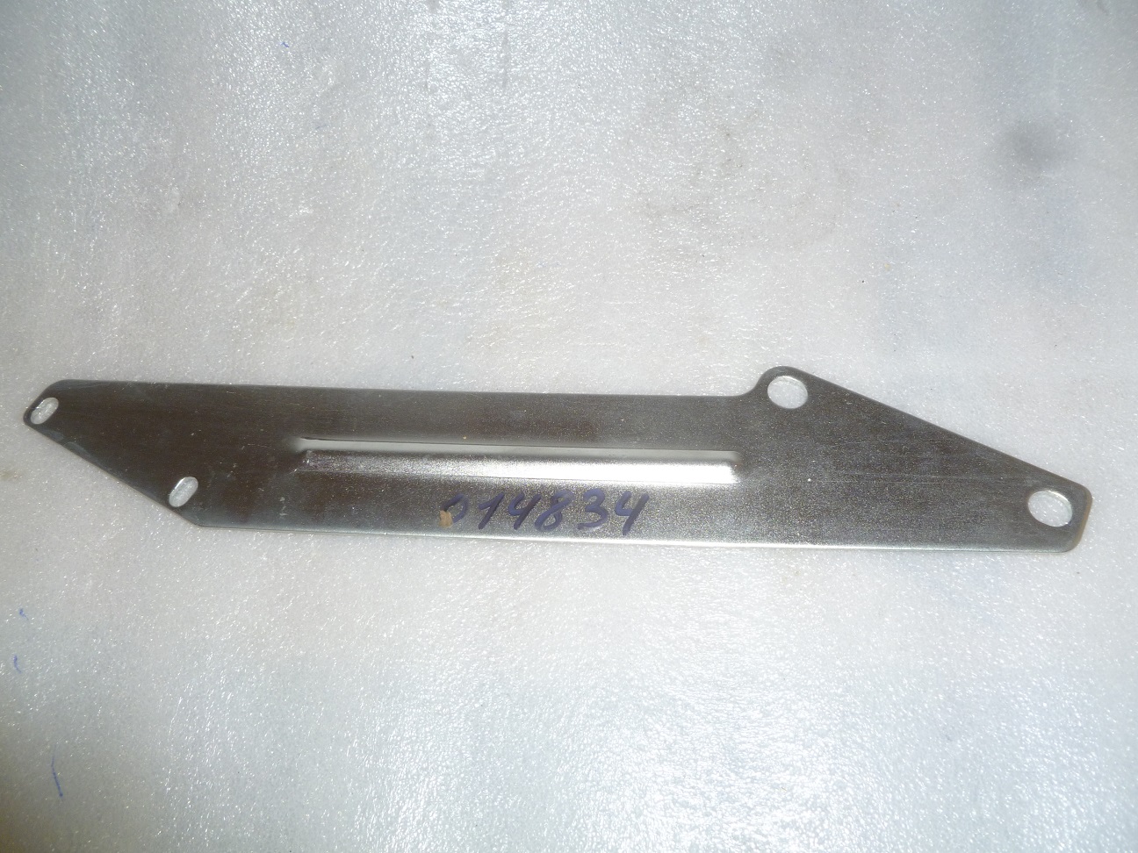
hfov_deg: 63.4
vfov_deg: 49.7
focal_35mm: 28
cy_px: 426
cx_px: 569
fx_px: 920
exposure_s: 1/30
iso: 100
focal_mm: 5
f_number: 3.3
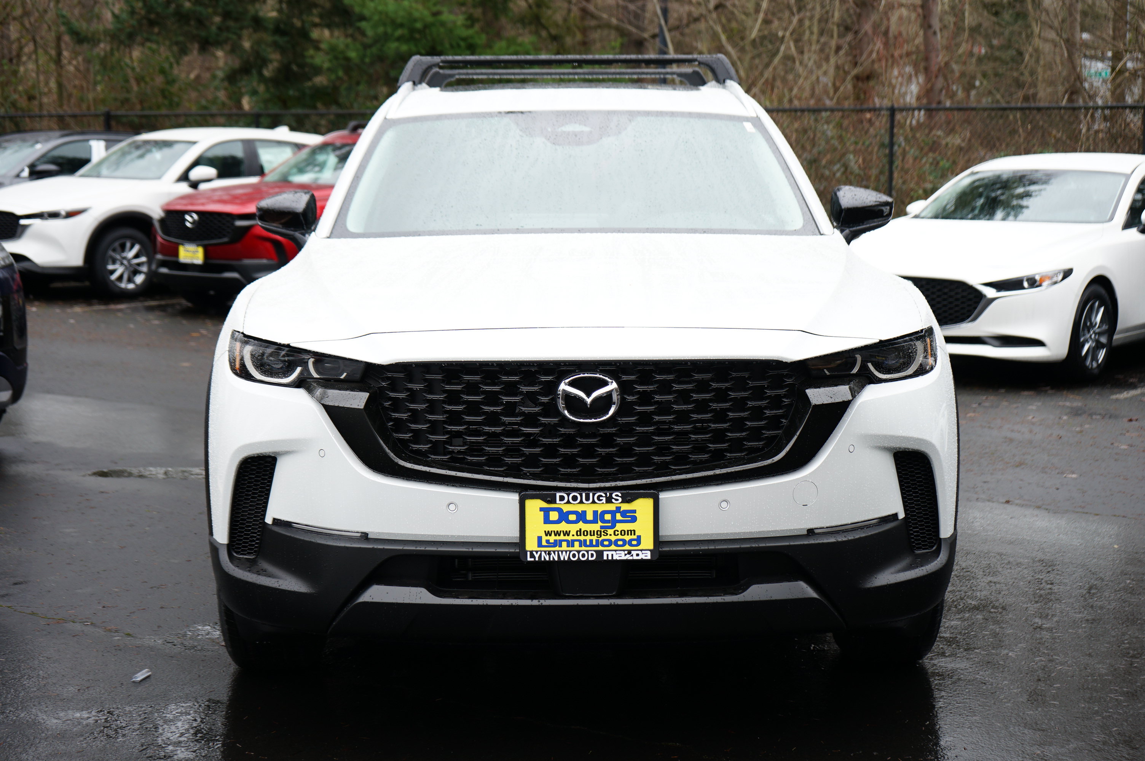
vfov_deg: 23.7
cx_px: 572
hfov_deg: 35.1
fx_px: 1811
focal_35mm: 57
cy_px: 380
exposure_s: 1/60
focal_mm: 57
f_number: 5
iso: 160
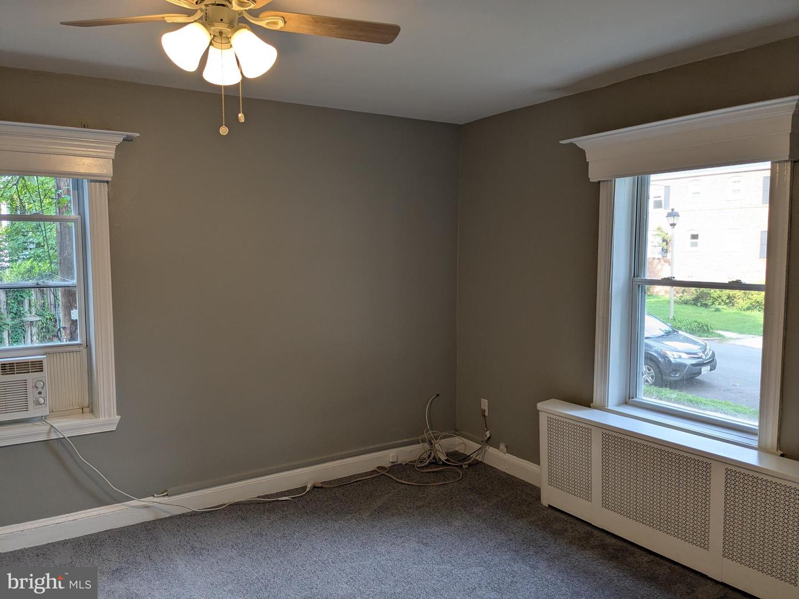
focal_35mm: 27
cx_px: 400
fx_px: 623
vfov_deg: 51.4
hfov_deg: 65.3
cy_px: 300
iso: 62
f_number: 1.73
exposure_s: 1/120
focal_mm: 4.38
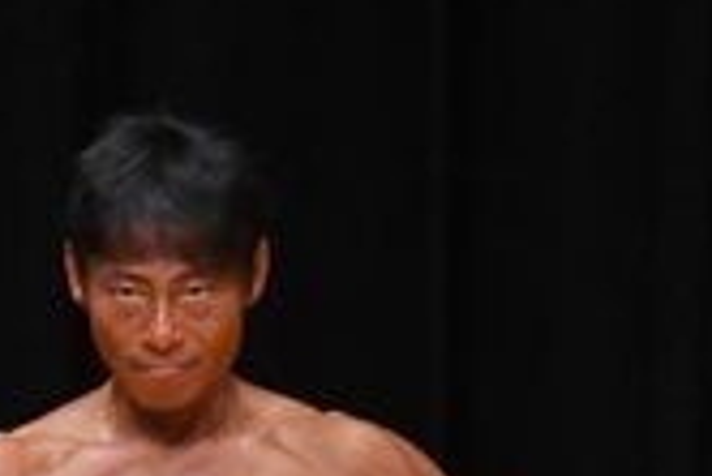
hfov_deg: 1.6
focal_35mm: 1258
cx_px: -761
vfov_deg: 1.1
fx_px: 24902
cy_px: 806
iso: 3200
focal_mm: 180
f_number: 5.6
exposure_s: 1/400
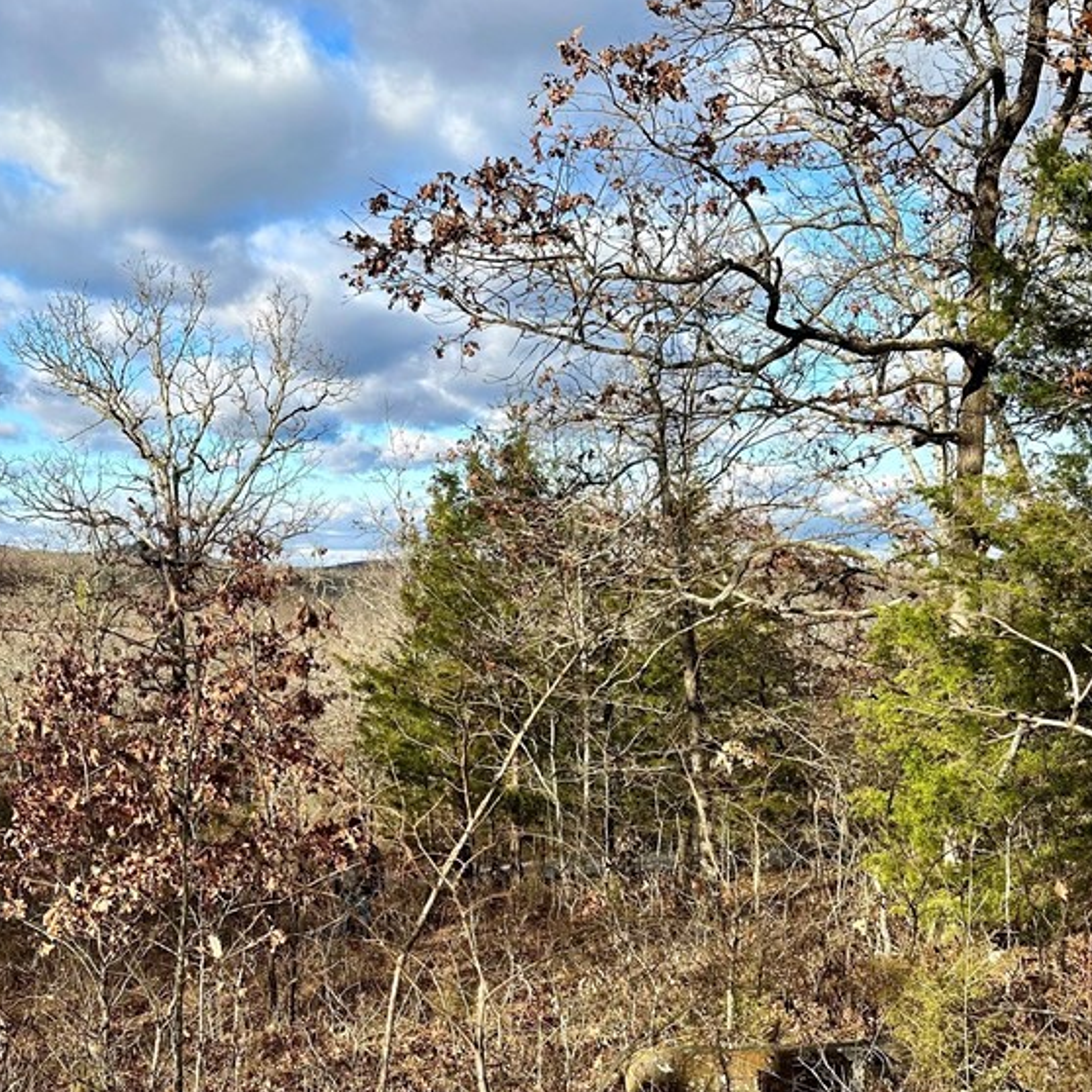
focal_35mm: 39
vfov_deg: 42.7
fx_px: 1392
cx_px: 188
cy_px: 639
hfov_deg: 40.7
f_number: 1.78
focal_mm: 6.86
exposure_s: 1/2299
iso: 80
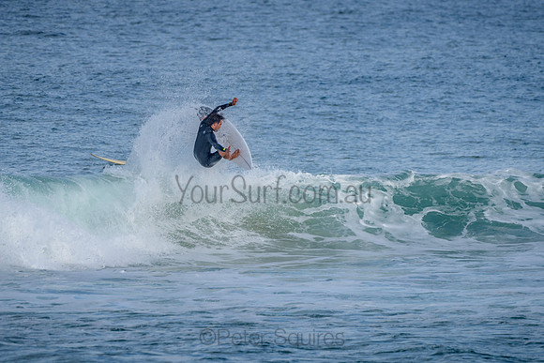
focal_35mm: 612
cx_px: 272
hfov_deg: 3.4
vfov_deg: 2.2
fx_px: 9251
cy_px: 182
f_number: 5.6
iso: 160
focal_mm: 500
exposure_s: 1/1250
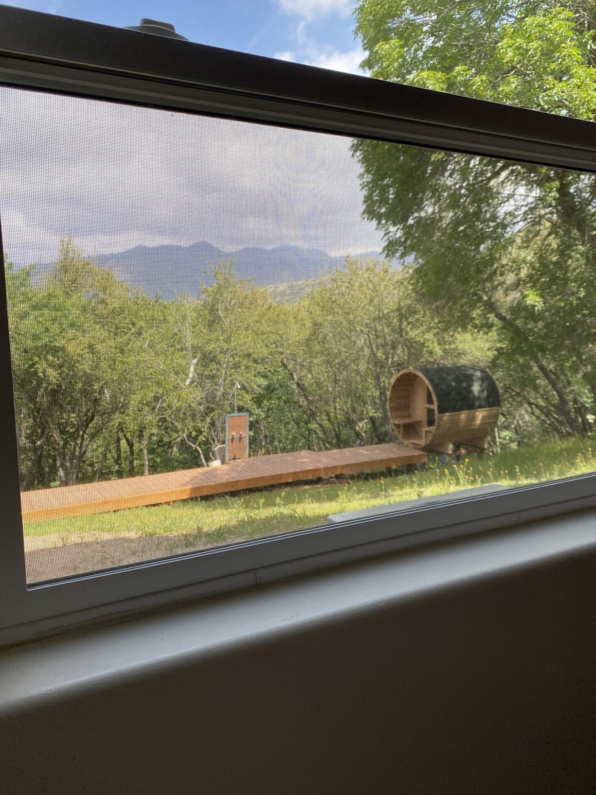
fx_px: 620
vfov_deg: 65.3
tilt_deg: -6.7
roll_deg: +0.8
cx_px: 305
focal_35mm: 27
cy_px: 386
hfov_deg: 51.3
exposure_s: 1/647
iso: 32
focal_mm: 4.25
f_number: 1.8
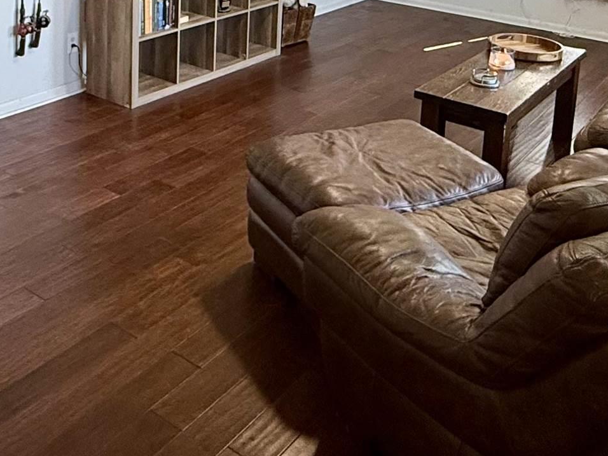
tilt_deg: -7.8
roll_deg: -2.0
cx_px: 230
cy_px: -59
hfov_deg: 41.8
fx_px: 790
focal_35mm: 45
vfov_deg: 28.8
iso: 250
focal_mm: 2.22
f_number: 2.2
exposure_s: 1/60
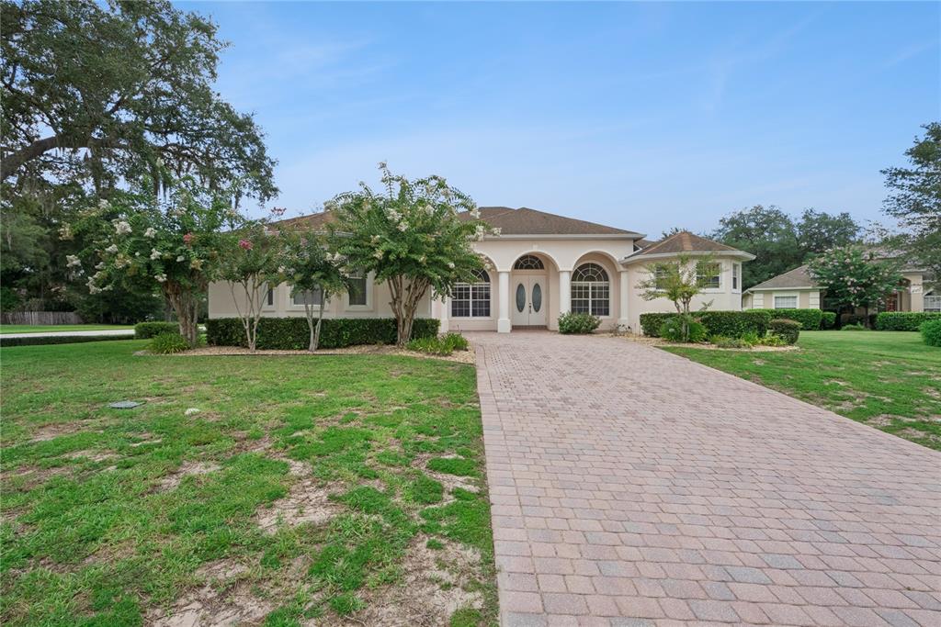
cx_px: 470
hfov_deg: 96.7
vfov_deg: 73.8
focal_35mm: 16
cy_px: 314
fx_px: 418
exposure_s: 1/100
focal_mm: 16
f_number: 13
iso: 125
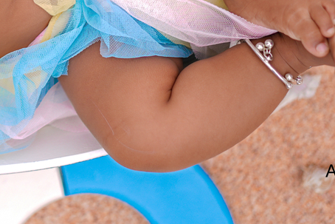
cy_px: -109
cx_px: -101
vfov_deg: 9.9
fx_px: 1257
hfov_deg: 14.5
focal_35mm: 135
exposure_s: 1/160
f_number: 1.4
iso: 80
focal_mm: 35
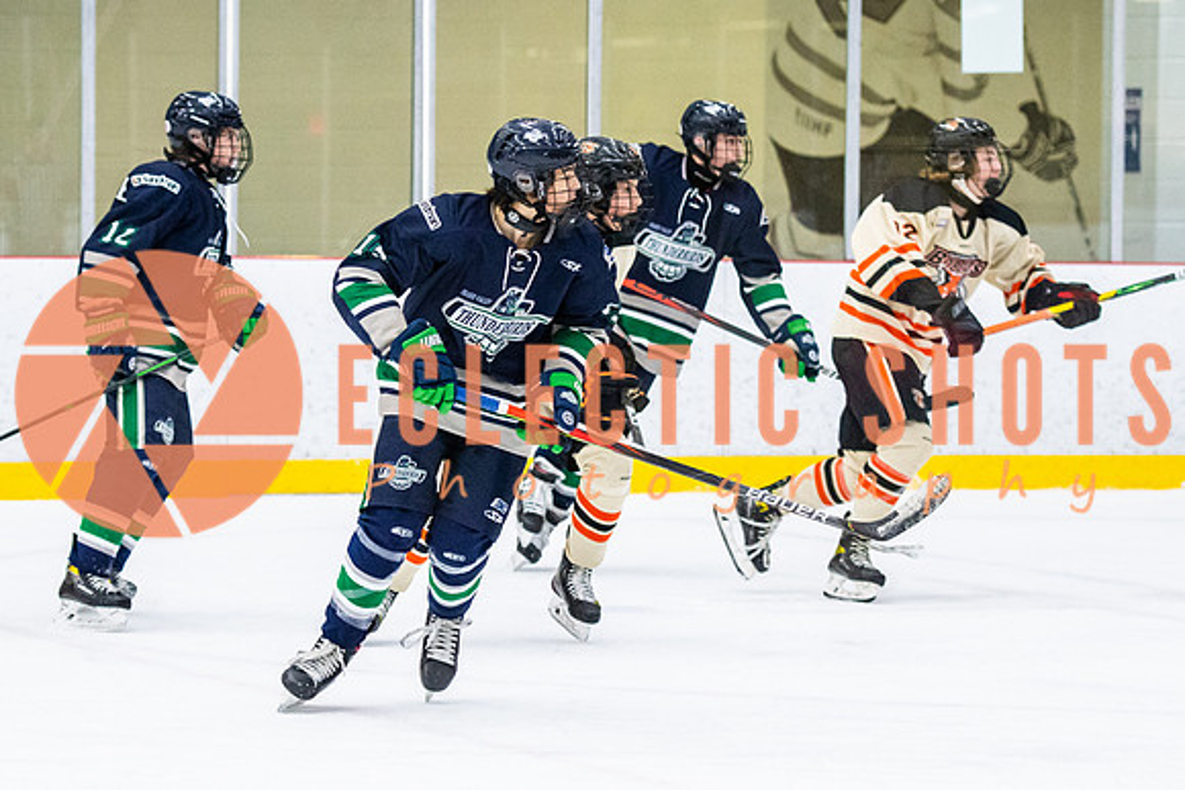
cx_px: 551
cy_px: 342
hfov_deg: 10.2
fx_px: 6635
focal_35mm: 202
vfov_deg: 6.8
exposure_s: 1/640
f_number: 2.8
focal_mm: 98
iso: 2000
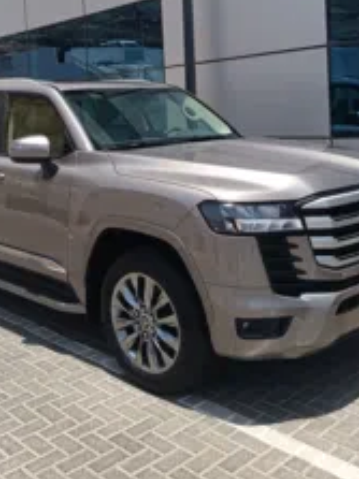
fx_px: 595
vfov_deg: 42.8
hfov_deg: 33.3
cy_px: 133
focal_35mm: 43
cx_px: 120
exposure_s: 1/900
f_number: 1.75
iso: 283
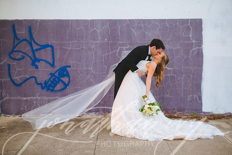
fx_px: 327
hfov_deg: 39.0
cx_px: 114
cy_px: 76
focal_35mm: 51
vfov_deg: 26.5
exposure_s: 1/640
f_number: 2
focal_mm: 50
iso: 400
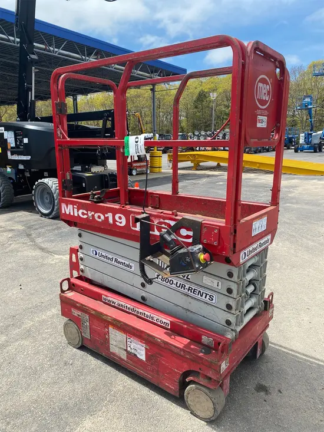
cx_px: 162
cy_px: 216
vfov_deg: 67.3
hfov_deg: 53.1
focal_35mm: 26
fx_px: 324
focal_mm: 4.25
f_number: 1.8
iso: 32
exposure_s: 1/1808
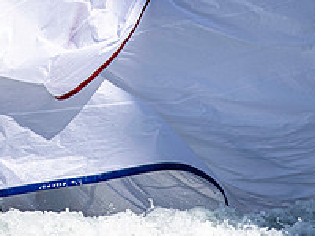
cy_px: -48
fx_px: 11411
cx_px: -99
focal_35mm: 1254
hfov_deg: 1.6
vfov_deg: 1.2
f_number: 5
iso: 320
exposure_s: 1/4000
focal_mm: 300
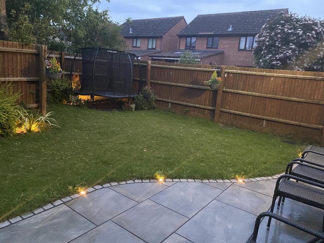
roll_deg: -5.7
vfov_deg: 53.1
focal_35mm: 26
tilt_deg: -10.7
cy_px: 122
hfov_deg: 67.3
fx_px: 243
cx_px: 162
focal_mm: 4.25
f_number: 1.8
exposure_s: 1/25
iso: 800
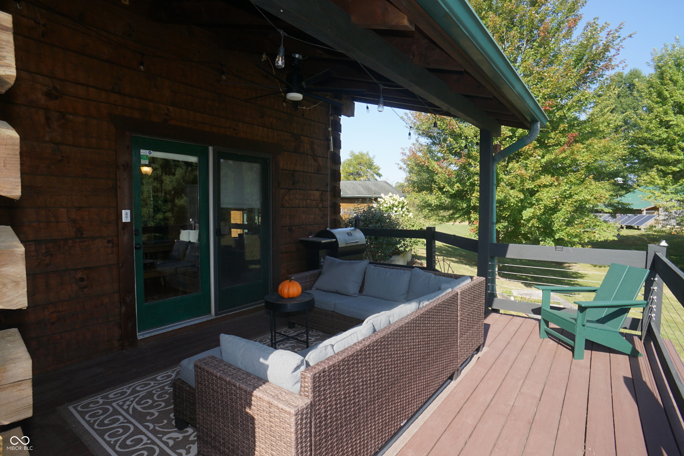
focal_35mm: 24
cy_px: 228
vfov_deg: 53.1
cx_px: 342
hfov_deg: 73.7
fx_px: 456
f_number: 9
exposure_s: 1/100
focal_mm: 16
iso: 200
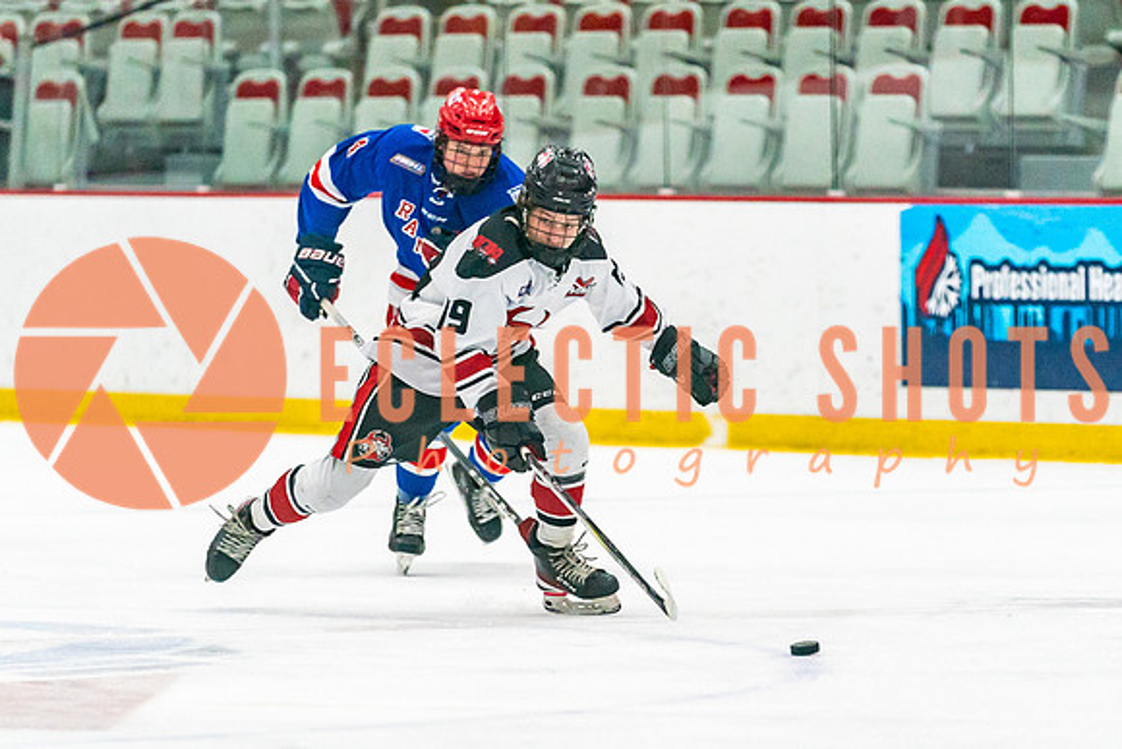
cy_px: 577
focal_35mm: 371
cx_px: 561
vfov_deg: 3.7
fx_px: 11567
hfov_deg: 5.6
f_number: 2.8
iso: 3200
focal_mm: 200
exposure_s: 1/1000
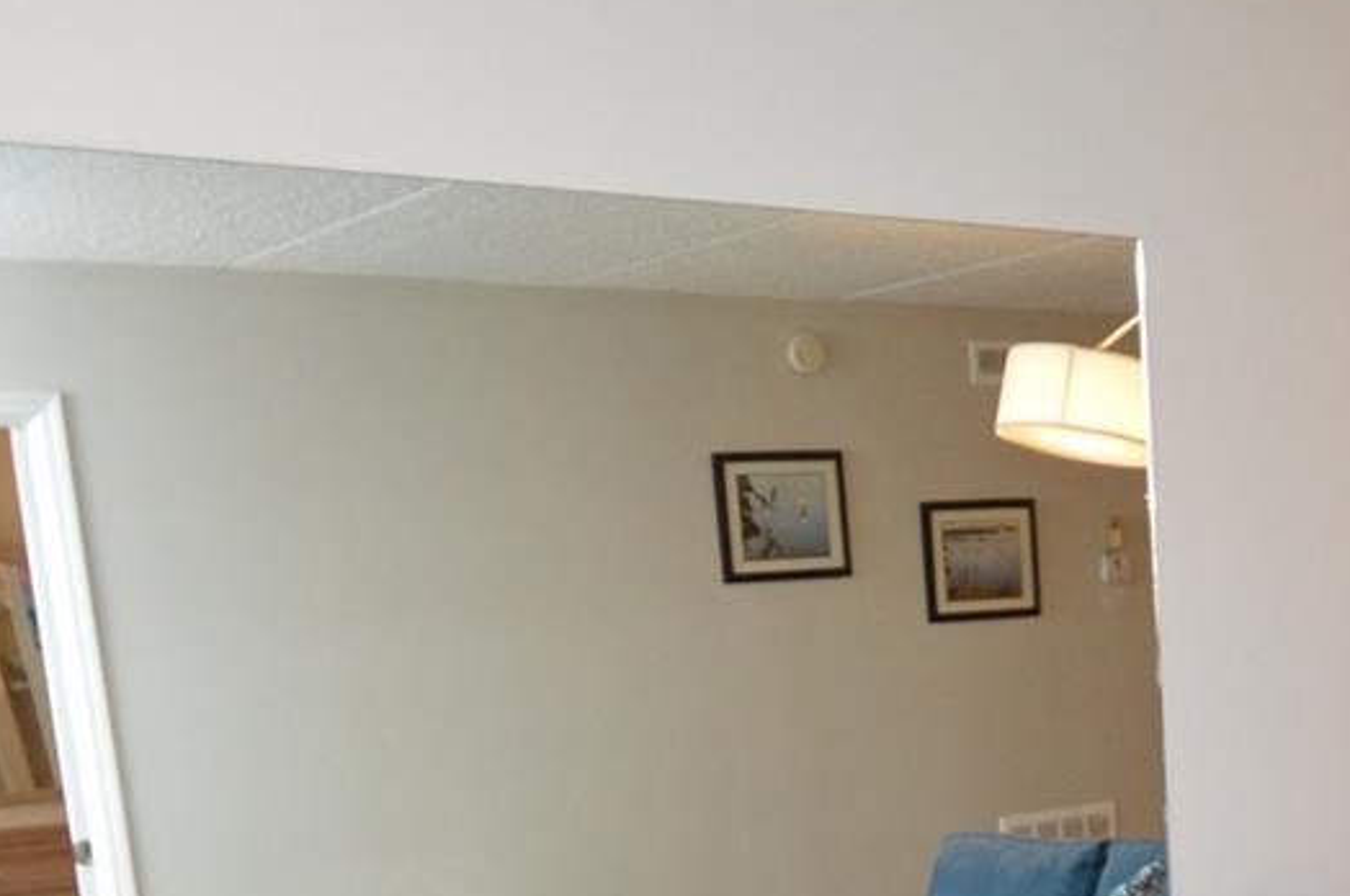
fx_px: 2060
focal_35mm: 55
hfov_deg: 35.3
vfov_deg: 22.5
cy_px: 1088
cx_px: 1041
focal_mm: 12
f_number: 4
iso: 640
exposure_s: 1/60
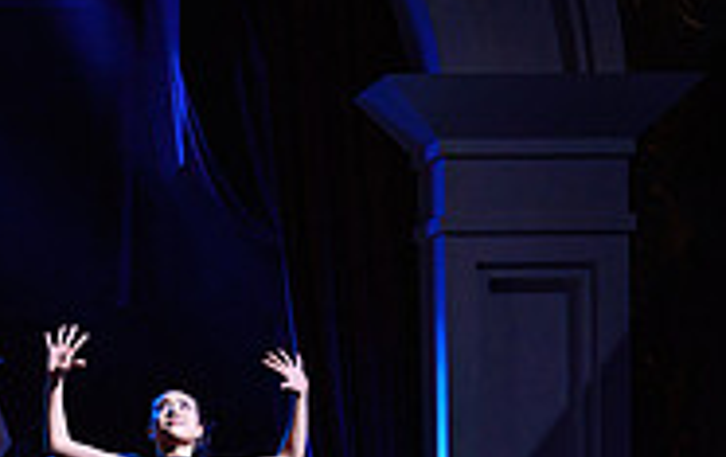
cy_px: 525
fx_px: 4638
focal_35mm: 234
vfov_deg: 5.6
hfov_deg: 8.8
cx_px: -270
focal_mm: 70
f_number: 2.8
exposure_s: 1/200
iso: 1600
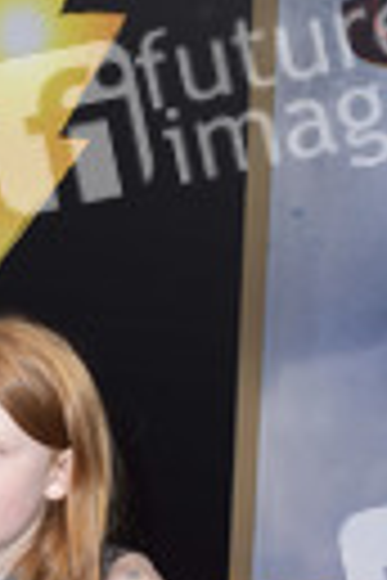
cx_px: -196
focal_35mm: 99
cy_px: 782
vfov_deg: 18.9
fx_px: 1596
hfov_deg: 13.1
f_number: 6.3
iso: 320
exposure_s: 1/250
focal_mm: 32
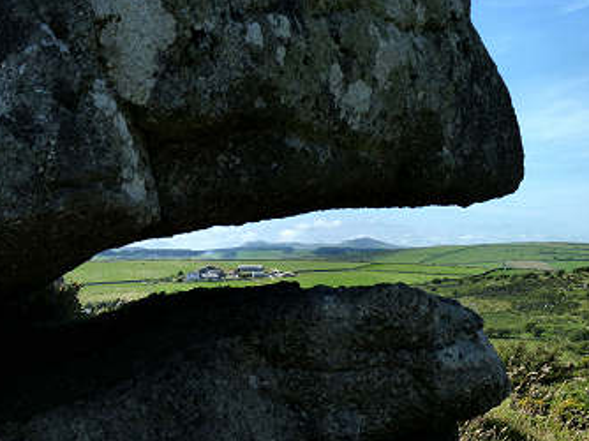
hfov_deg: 23.6
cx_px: 291
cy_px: 220
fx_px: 1411
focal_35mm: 83
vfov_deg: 17.8
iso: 125
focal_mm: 14.4
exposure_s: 1/400
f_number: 6.3
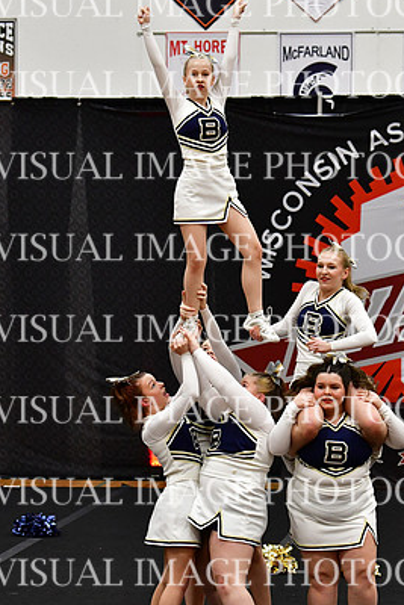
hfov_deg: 7.9
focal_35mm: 174
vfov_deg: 11.8
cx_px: 253
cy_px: 369
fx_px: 2926
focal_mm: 80
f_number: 4
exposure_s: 1/500
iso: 4000
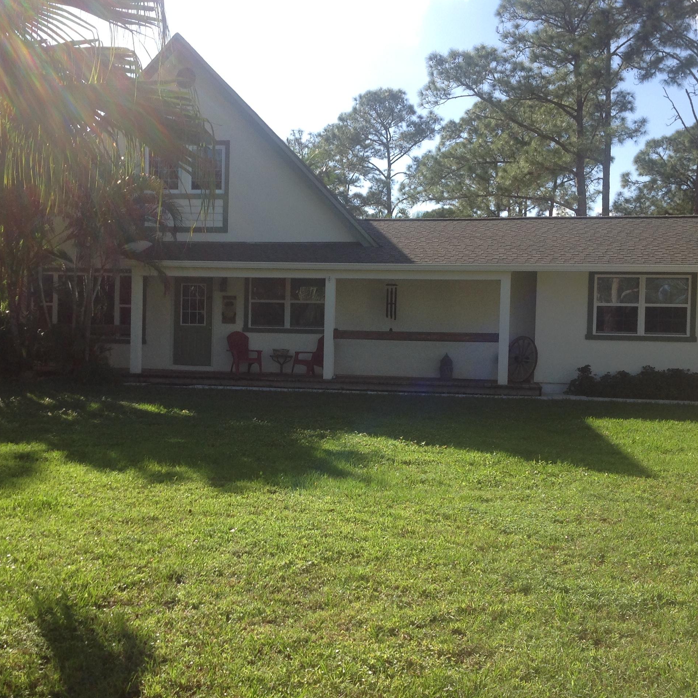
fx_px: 958
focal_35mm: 42
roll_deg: -1.1
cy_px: 345
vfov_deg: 40.0
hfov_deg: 40.0
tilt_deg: -0.2
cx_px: 319
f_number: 2.4
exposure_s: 1/1080
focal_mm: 4.28
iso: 50
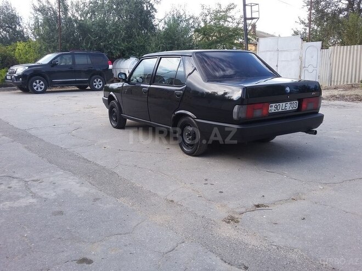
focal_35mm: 31
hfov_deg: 58.4
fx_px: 324
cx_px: 181
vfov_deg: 45.4
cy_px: 136
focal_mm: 3.3
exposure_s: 1/270
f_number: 2.2
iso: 50
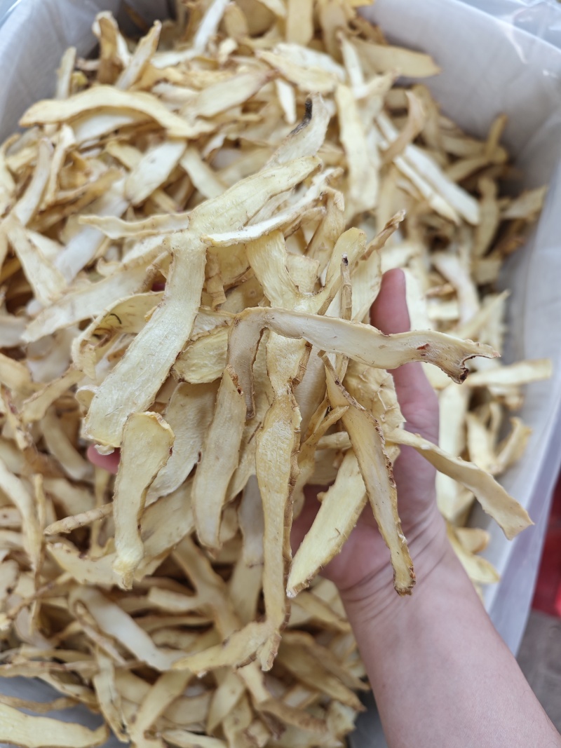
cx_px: 280
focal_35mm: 23
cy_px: 374
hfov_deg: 58.9
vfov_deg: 73.9
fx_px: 497
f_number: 2
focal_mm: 8.72
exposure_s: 1/100
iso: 320
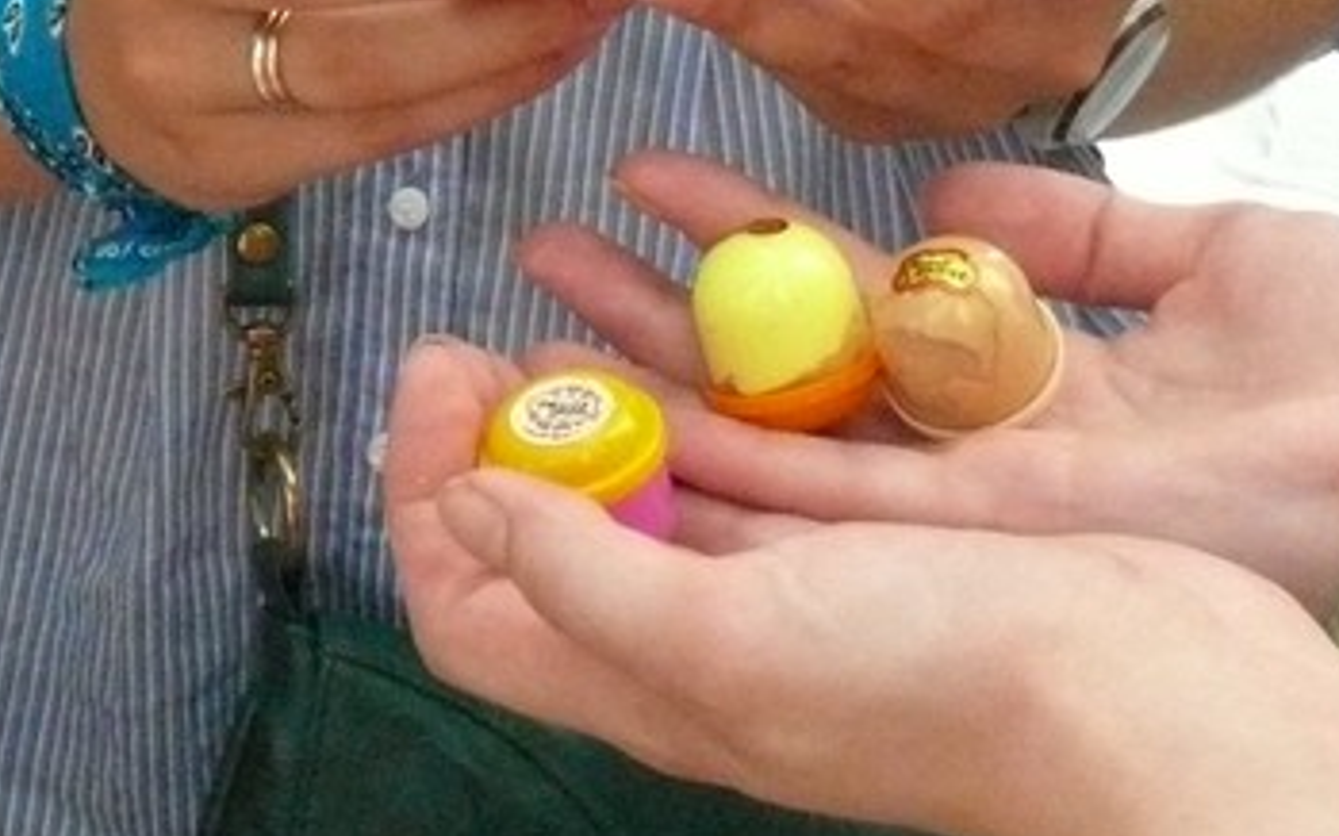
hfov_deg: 18.5
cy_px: -495
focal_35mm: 109
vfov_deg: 11.4
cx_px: -81
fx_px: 3977
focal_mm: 7.4
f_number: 8
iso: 800
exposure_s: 1/250
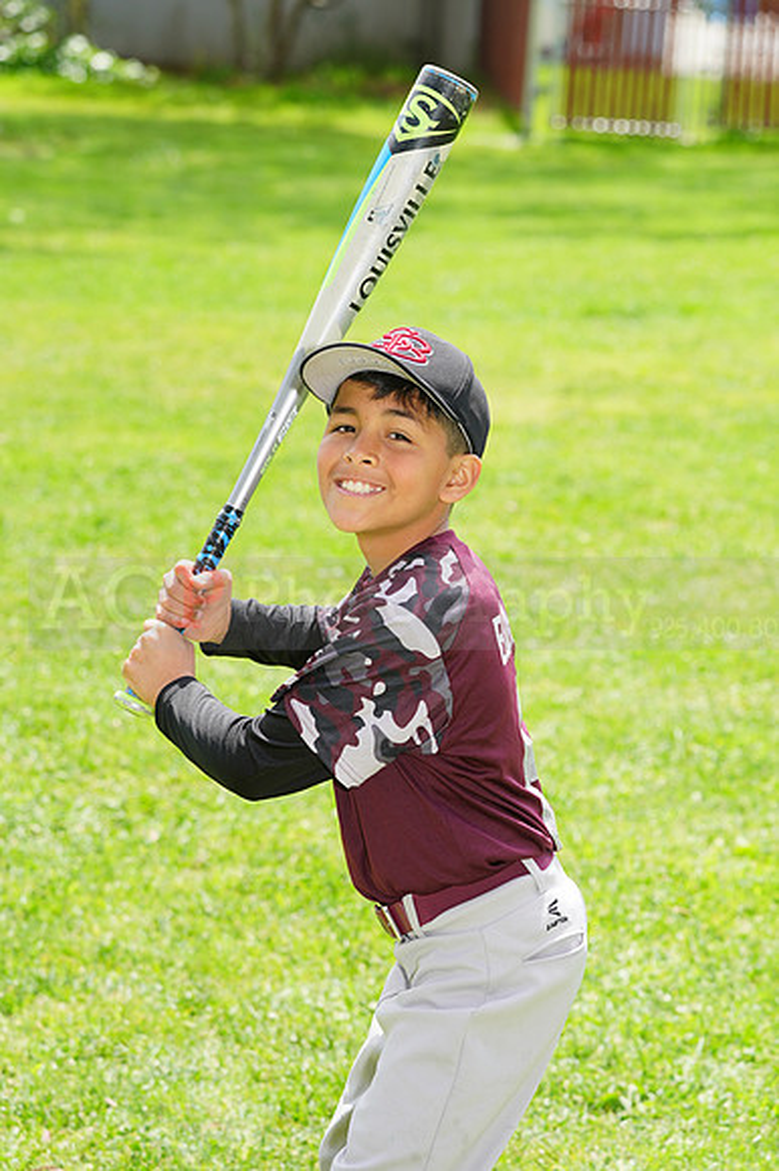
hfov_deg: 9.4
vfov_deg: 14.1
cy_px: 586
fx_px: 4744
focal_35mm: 146
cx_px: 390
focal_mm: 146
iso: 200
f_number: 8
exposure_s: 1/200
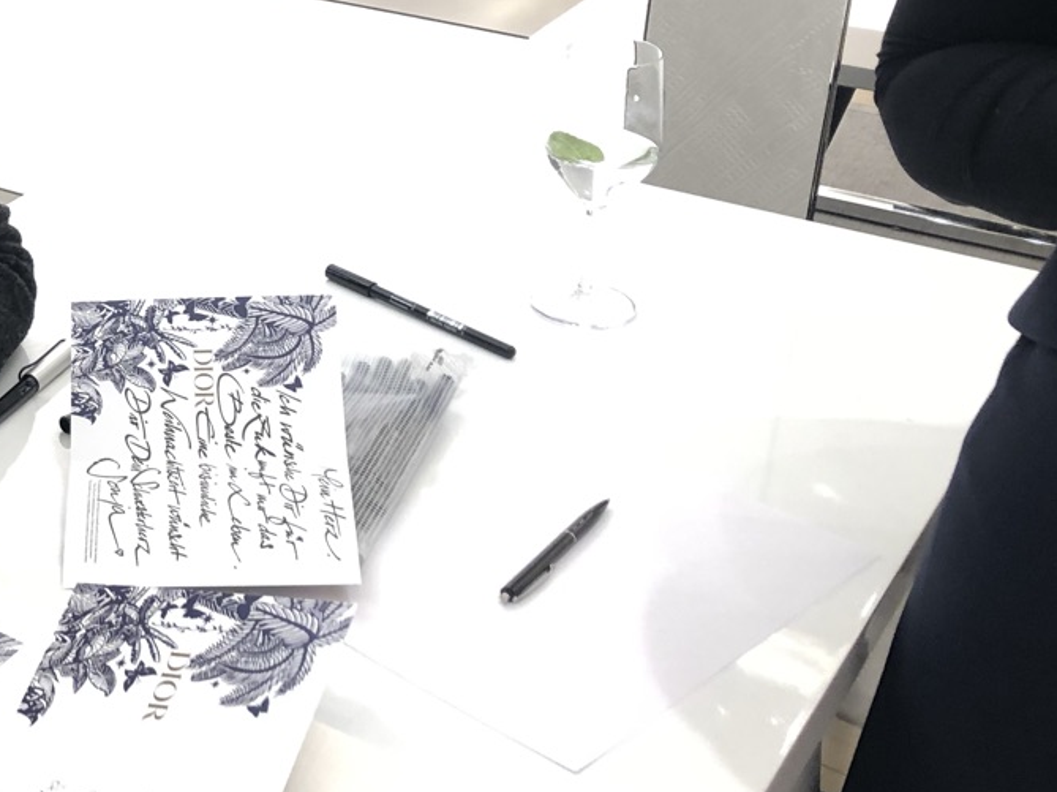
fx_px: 2045
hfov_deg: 26.4
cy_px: 228
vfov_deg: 21.8
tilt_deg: -24.7
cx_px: -150
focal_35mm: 67
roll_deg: +2.3
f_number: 1.8
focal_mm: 3.99
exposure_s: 1/25
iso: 40
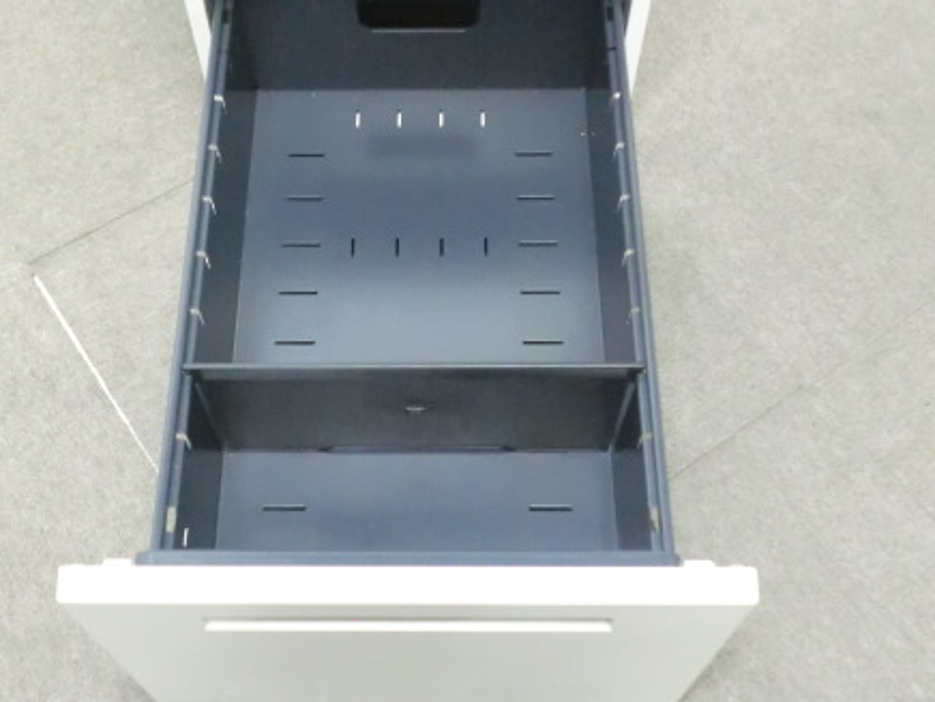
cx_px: 420
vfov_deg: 30.8
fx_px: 1269
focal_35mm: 47
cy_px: 292
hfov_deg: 40.4
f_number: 3.5
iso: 800
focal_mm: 5.8
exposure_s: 1/15
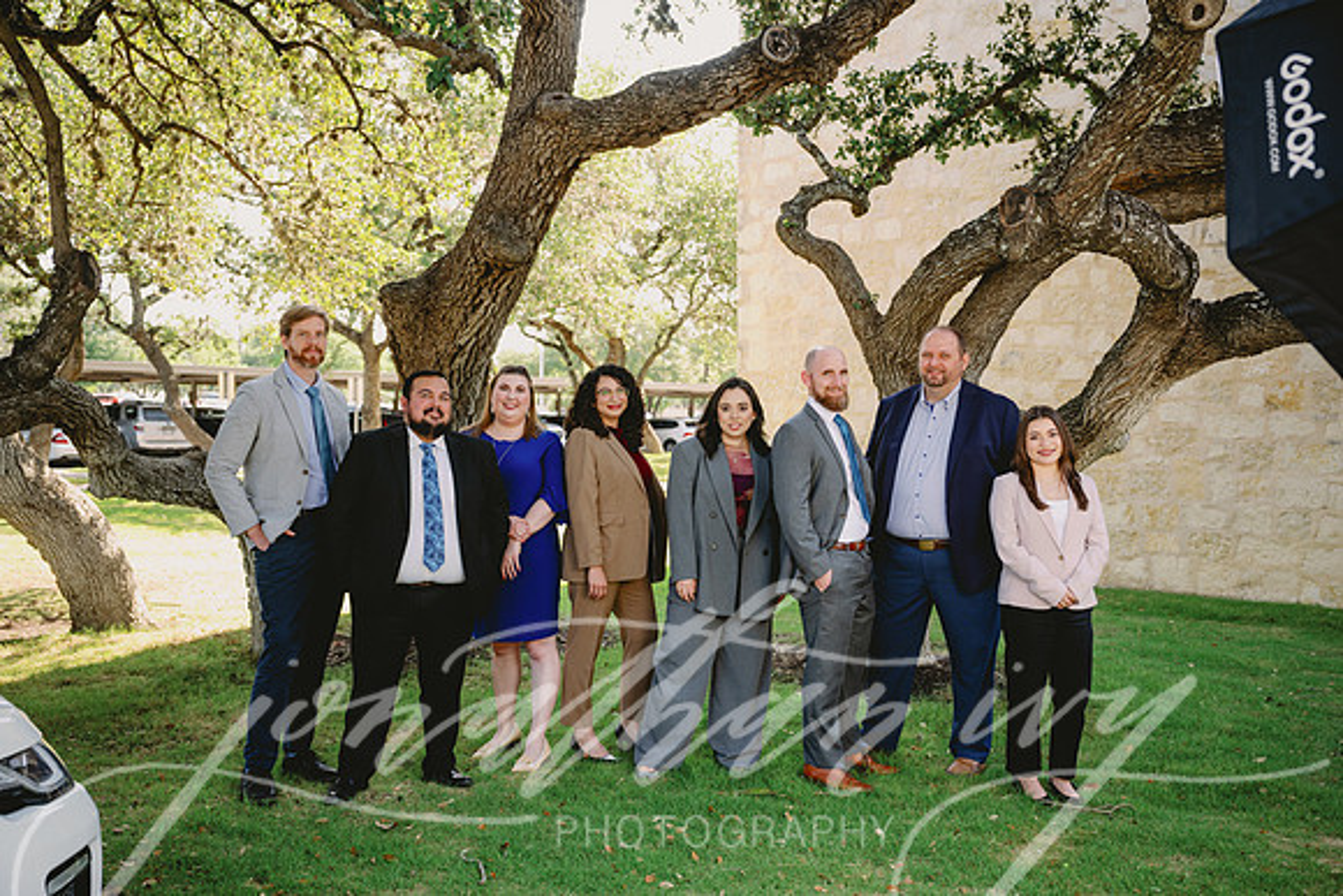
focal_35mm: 40
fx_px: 1493
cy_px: 448
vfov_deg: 33.4
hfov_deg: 48.4
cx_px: 672
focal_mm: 40
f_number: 3.5
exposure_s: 1/160
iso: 200
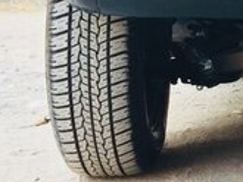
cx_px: 423
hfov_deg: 15.0
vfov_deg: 12.7
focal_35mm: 116
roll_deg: -2.9
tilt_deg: -3.1
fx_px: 815
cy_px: 26
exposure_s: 1/100
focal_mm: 4.15
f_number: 2.2
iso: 50
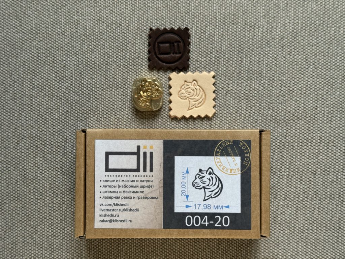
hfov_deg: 39.7
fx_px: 478
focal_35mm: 48
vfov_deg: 30.3
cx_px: 172
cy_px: 130
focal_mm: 6.76
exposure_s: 1/192
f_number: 1.78
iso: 160
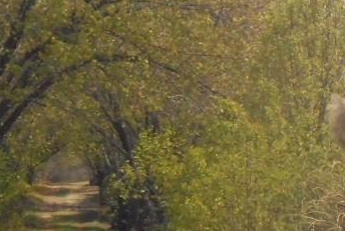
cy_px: 156
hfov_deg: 10.5
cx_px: 69
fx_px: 1879
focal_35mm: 196
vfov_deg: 7.0
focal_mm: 18.2
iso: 1600
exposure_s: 1/800
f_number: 16.4
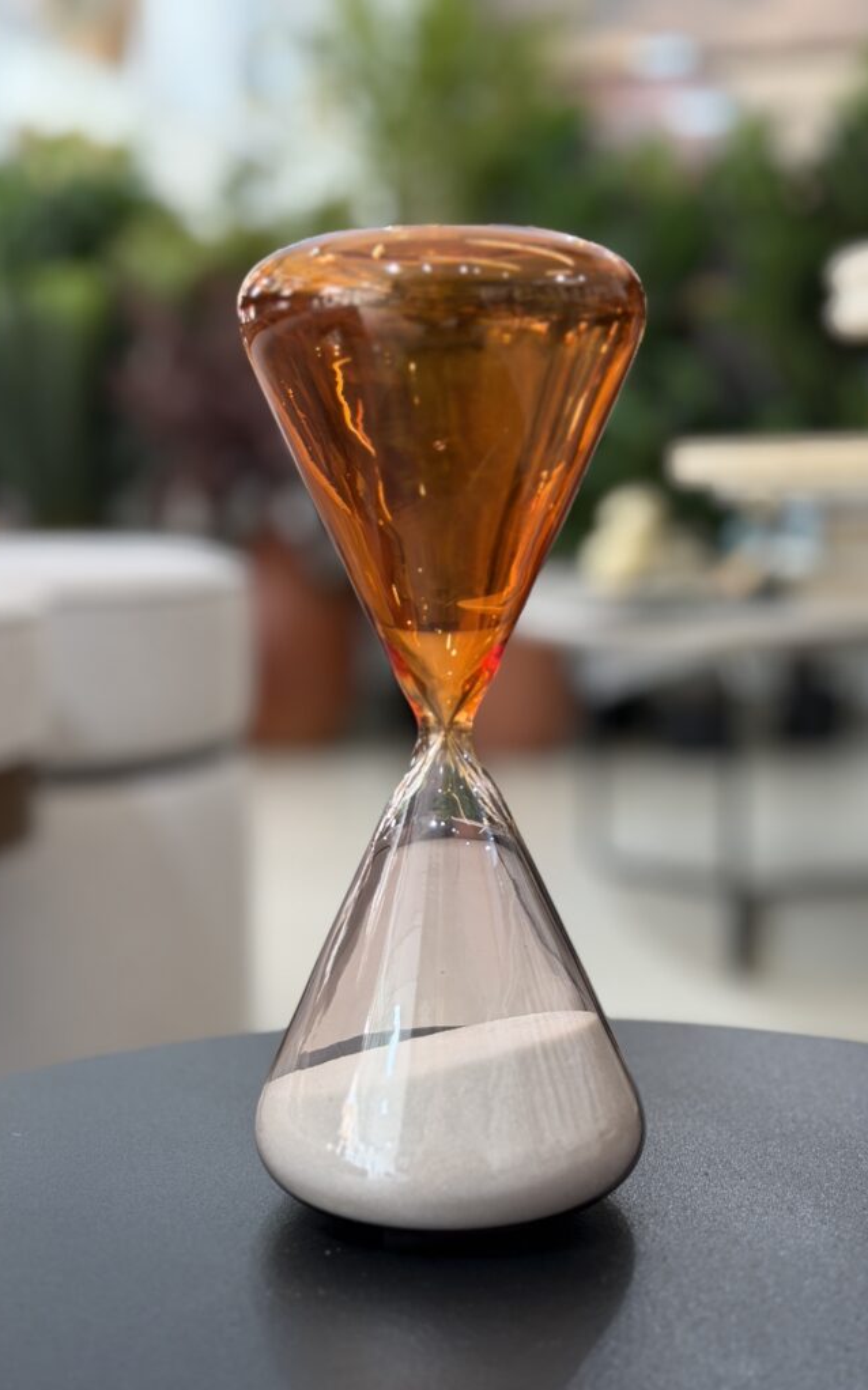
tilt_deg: -7.3
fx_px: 1932
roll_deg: -1.0
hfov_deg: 25.3
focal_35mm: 51
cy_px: 695
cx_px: 444
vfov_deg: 39.6
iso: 125
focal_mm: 6.76
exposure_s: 1/60
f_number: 1.78
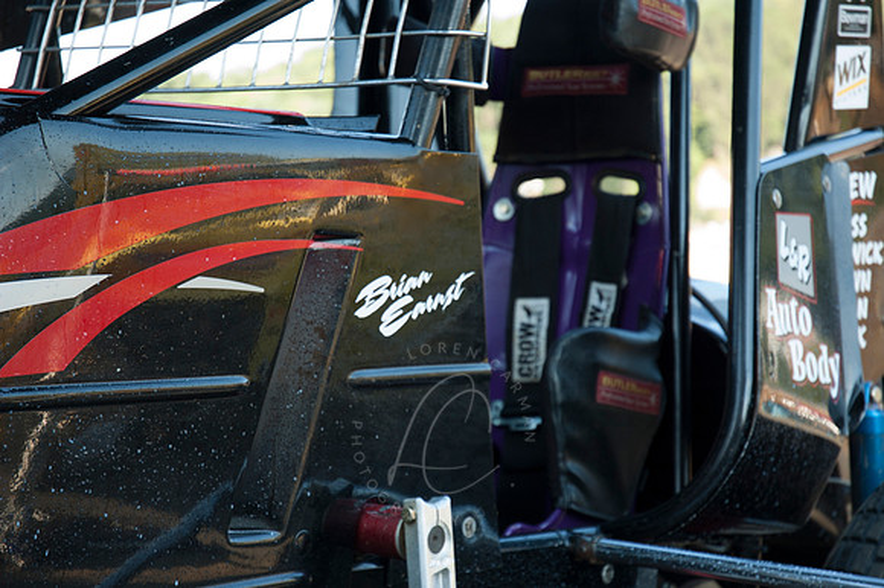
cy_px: 294
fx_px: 2061
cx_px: 442
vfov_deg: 16.2
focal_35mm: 84
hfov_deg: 24.2
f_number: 4.5
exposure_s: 1/80
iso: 200
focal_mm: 56
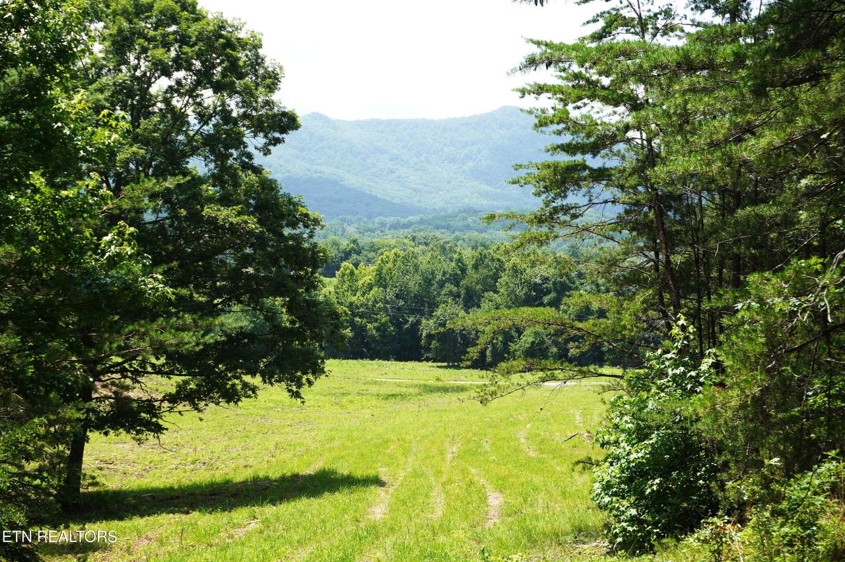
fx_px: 1407
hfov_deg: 33.4
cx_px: 422
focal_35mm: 60
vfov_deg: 22.6
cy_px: 281
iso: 100
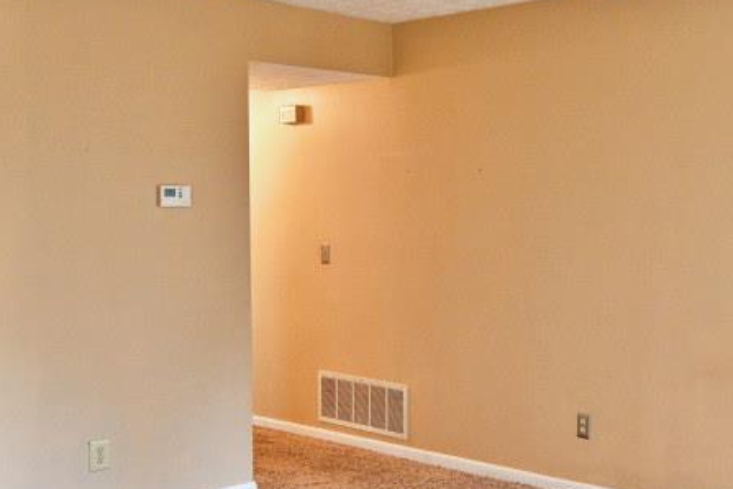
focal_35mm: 47
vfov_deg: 28.6
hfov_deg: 39.1
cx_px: 651
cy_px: 202
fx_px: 957
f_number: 4
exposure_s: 1/60
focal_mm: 14
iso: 560
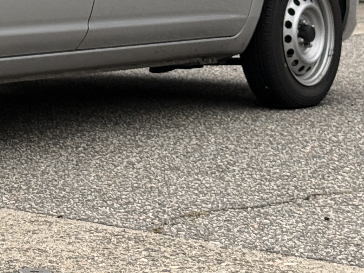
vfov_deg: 9.2
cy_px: -117
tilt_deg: +1.5
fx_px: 1651
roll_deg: -0.3
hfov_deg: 12.0
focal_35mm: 157
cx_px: -177
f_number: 1.78
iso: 64
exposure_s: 1/490
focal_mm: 6.76
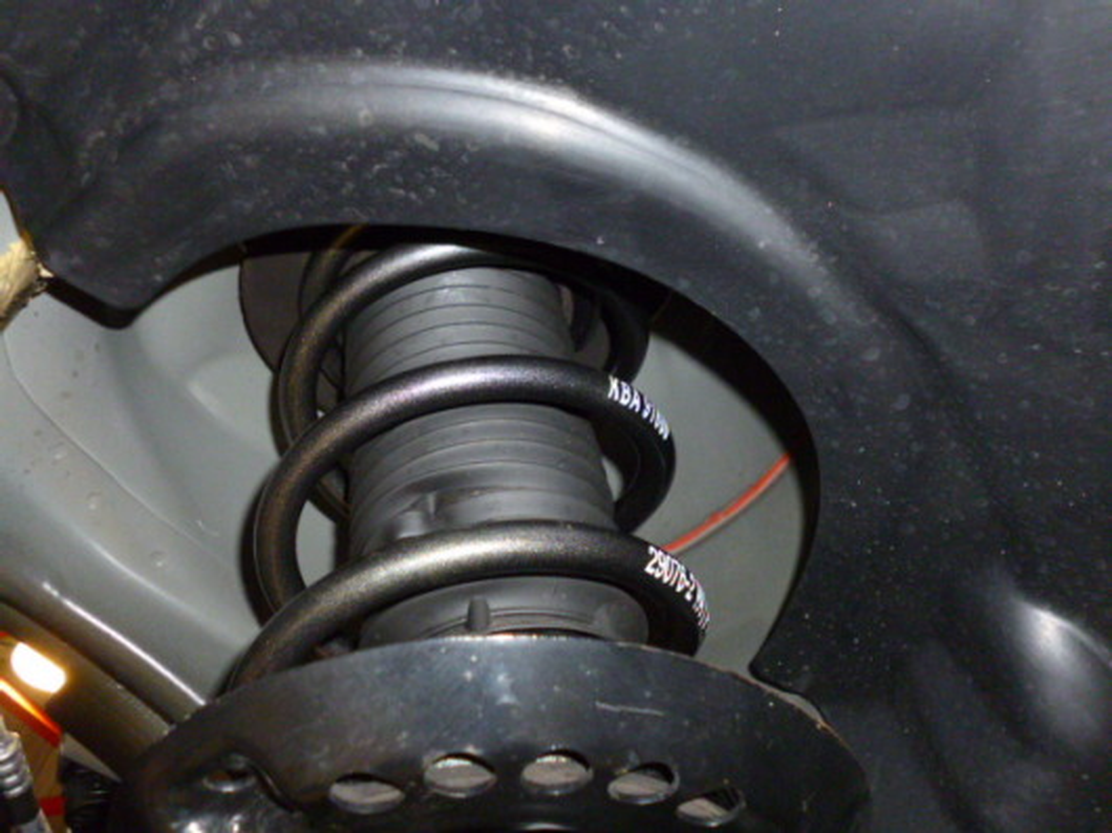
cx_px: 556
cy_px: 416
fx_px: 1027
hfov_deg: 56.8
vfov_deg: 44.1
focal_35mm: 32
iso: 400
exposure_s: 1/60
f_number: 2.9
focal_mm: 5.7
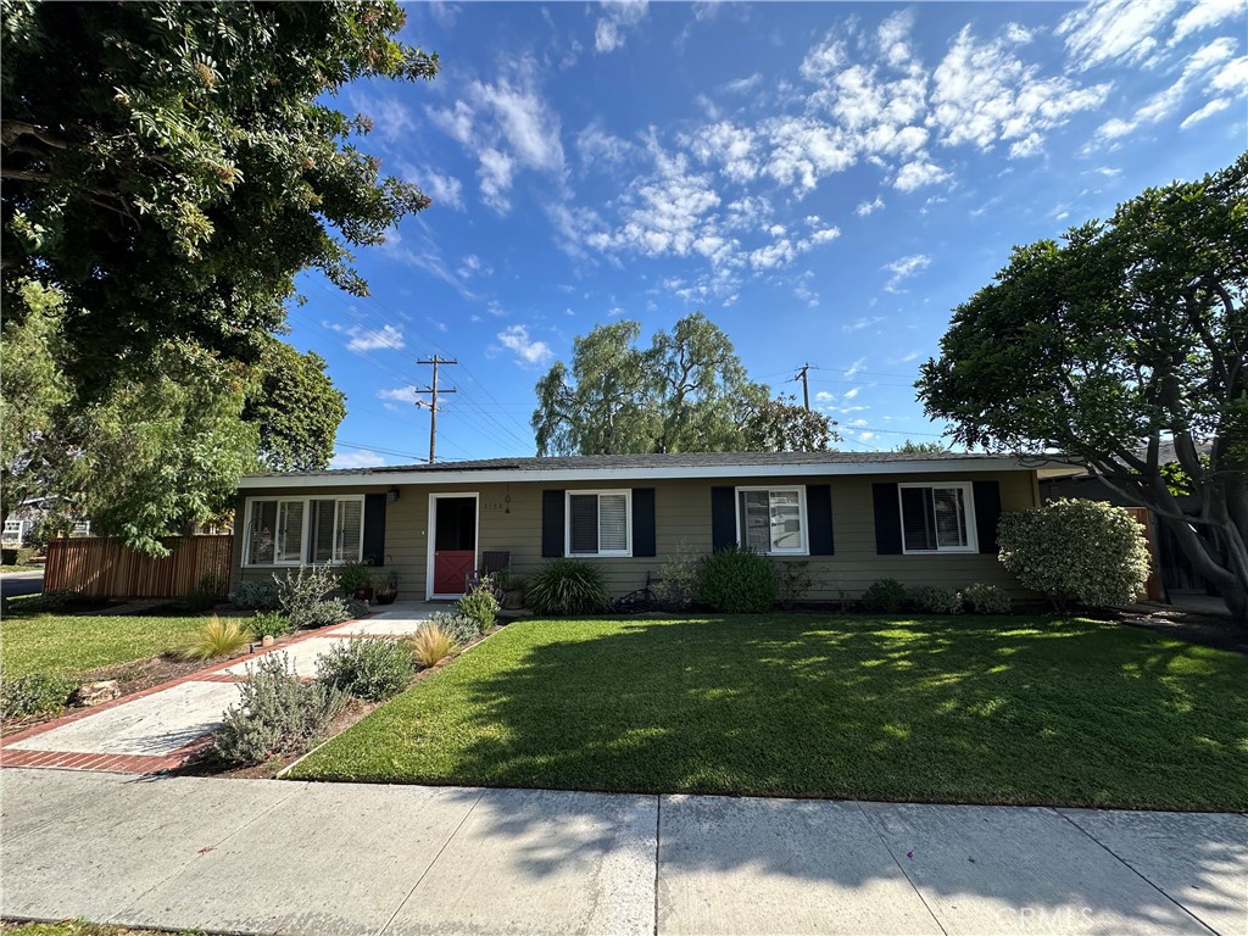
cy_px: 468
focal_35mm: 14
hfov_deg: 102.1
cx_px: 624
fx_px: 505
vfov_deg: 85.7
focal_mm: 2.22
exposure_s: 1/1667
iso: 50
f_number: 2.2
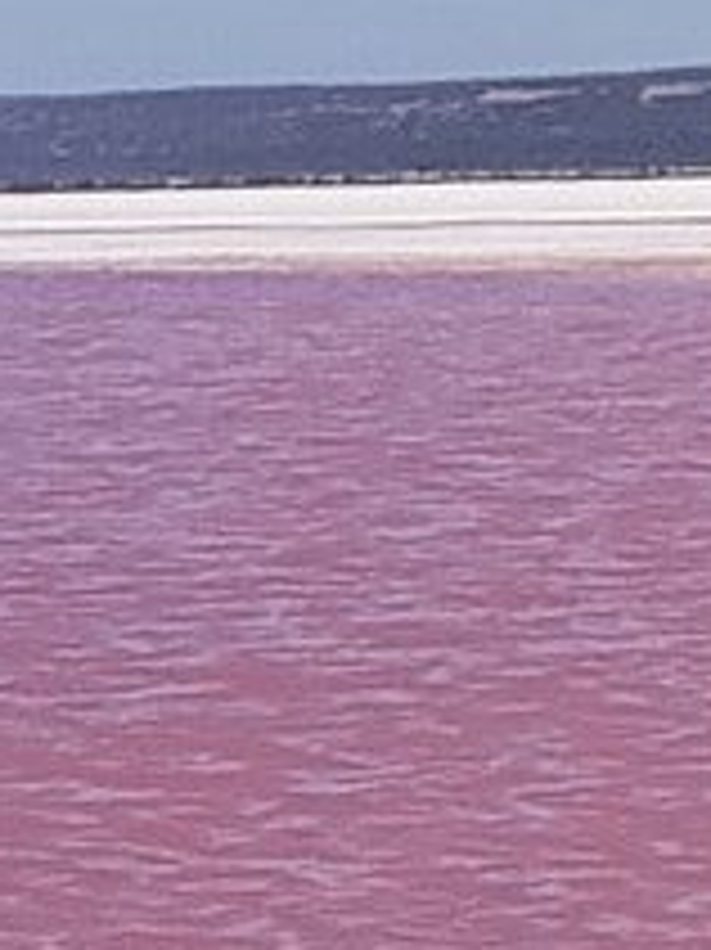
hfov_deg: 6.8
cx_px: 2174
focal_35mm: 197
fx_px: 5401
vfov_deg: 9.3
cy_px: -1054
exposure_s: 1/5120
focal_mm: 4.2
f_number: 1.7
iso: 40
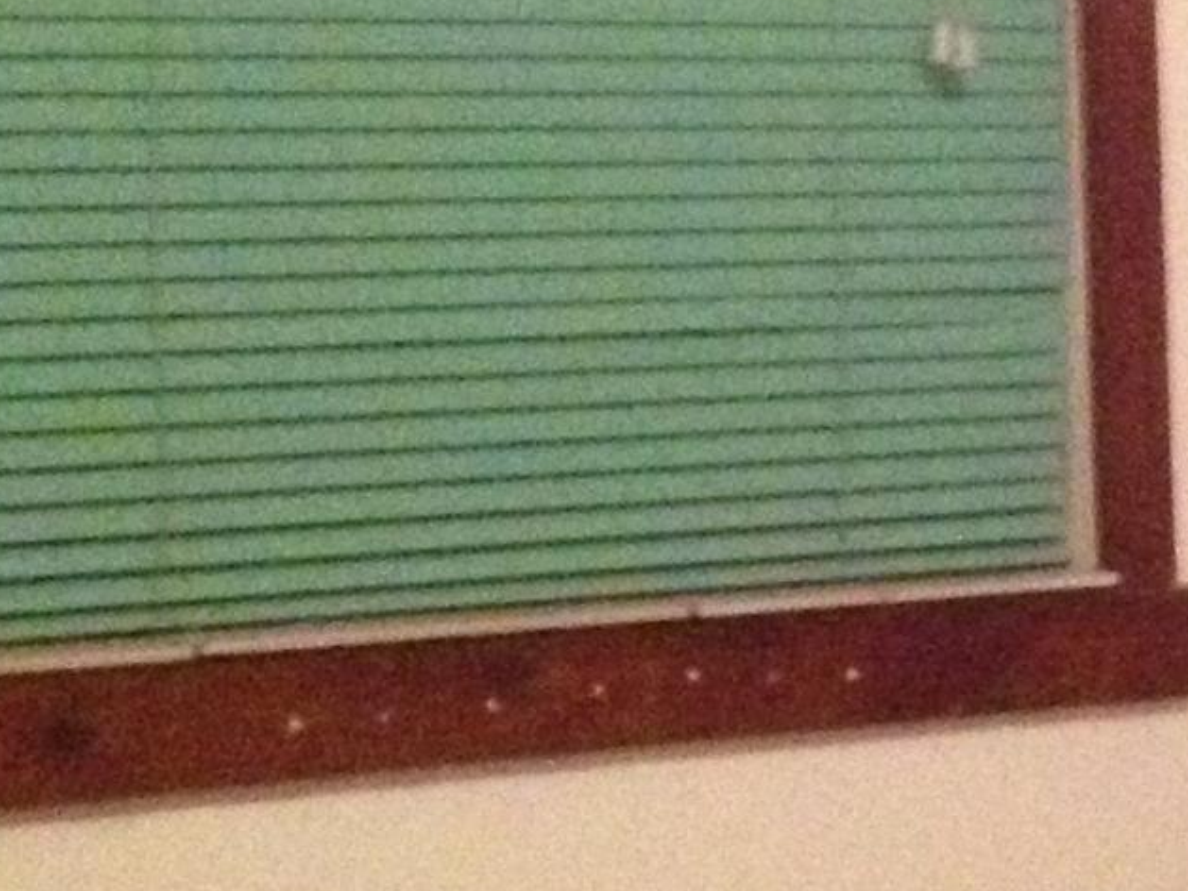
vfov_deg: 8.8
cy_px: 946
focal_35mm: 167
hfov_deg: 10.7
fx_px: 5732
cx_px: 2508
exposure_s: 1/15
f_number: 2.4
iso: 640
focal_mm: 4.28
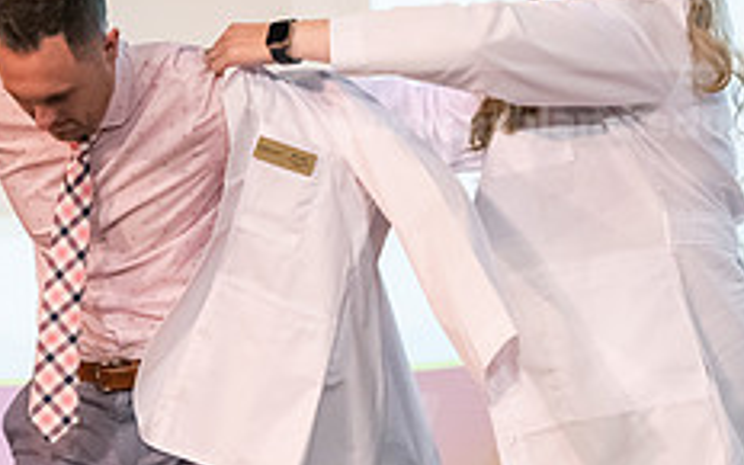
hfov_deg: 6.6
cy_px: 191
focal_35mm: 318
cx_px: 196
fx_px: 6448
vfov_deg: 4.1
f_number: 3.2
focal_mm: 125
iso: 4000
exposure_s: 1/200
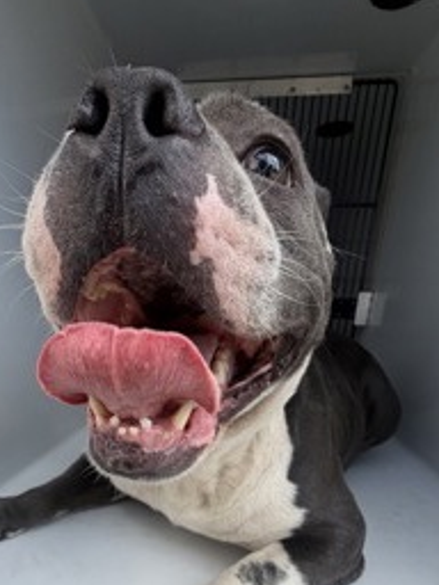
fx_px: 389
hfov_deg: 58.4
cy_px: 455
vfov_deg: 68.0
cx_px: 177
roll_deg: -0.1
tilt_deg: -22.8
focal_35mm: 23
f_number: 2.2
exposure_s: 1/510
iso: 40
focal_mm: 2.22
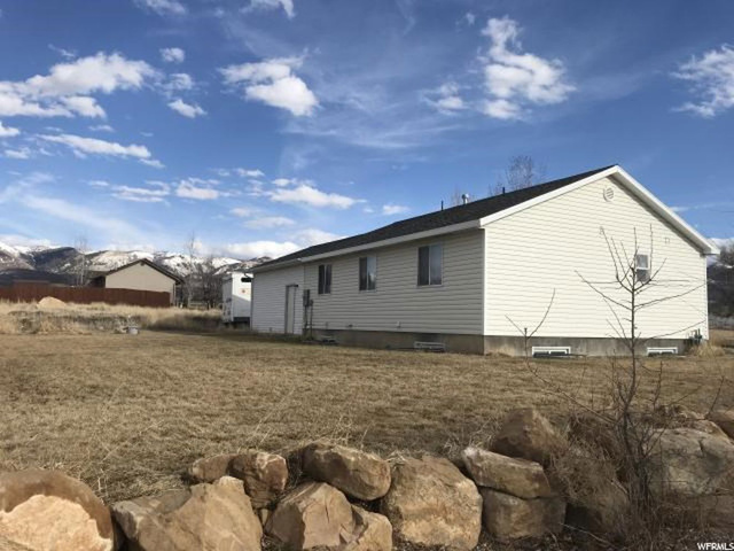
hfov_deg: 63.4
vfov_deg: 49.7
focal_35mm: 28
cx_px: 367
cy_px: 276
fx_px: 594
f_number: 1.8
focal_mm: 3.99
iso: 20
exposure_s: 1/3096
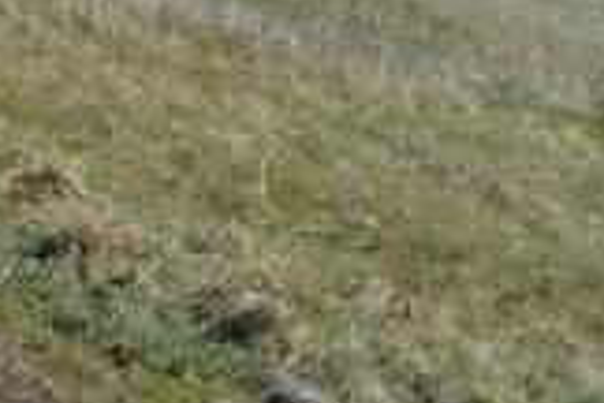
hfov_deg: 9.6
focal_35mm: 170
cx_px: -1173
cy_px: -424
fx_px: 2852
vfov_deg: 7.7
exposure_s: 1/320
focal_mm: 18
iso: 100
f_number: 9
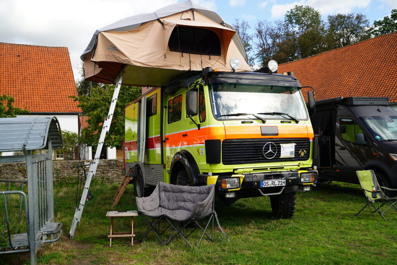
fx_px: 353
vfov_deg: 41.1
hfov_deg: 58.7
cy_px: 132
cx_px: 198
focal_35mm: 32
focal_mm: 32
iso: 100
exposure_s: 1/80
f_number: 5.6
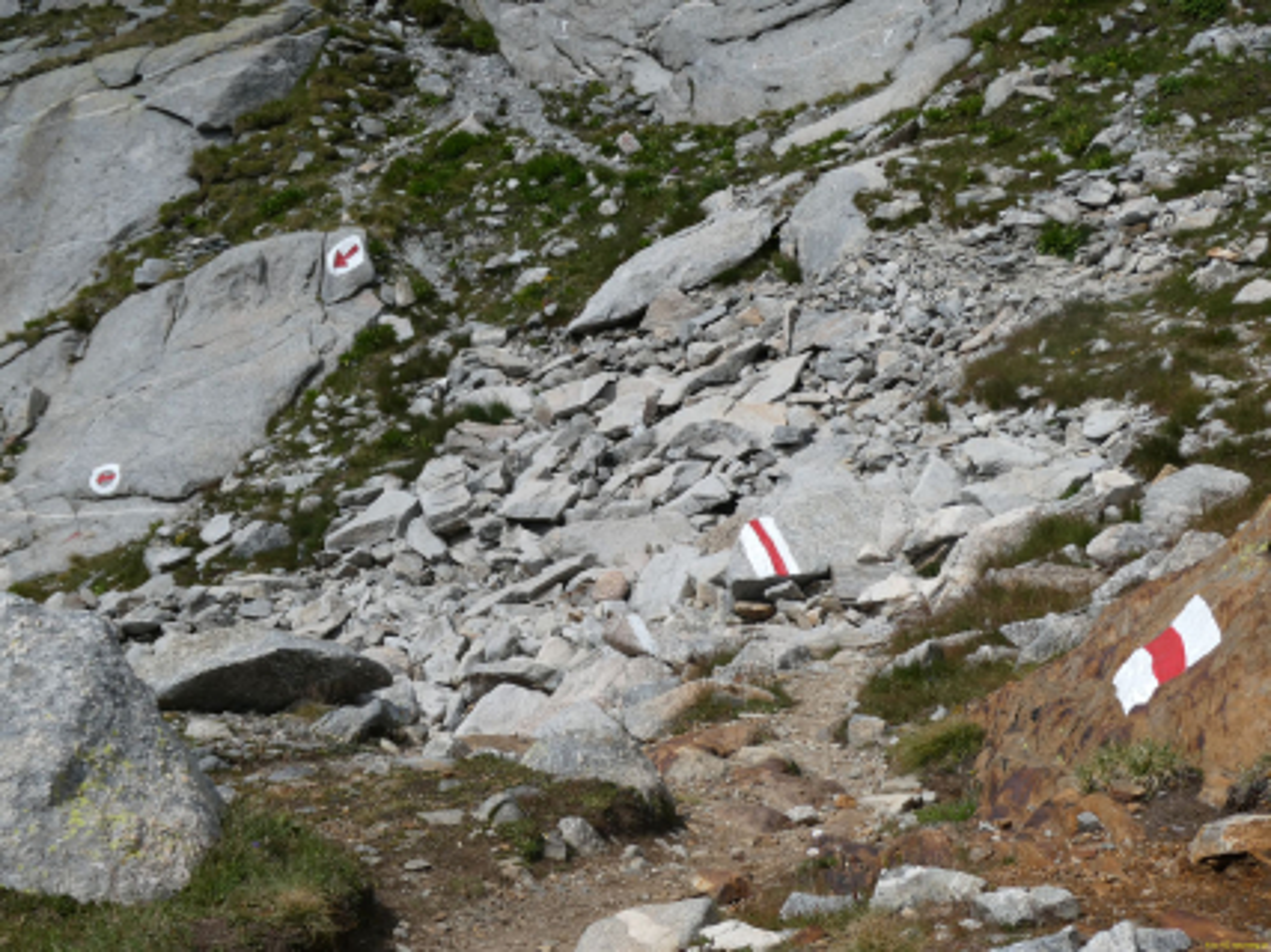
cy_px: 476
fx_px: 2092
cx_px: 636
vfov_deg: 25.6
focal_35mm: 57
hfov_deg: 33.8
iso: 80
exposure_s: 1/1000
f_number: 5
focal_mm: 10.3
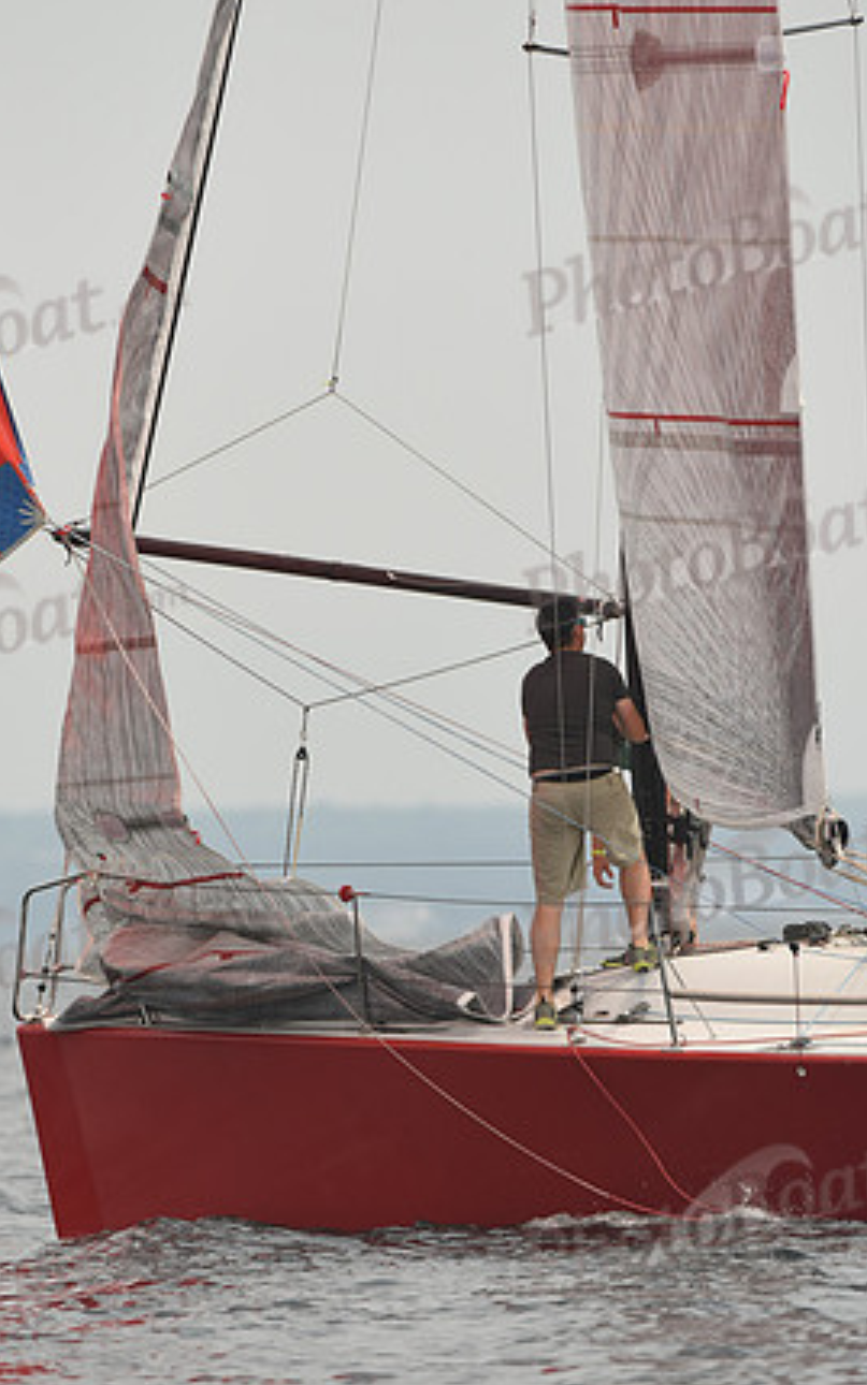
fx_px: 20779
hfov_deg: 2.4
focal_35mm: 550
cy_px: 763
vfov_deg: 3.8
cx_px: 356
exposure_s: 1/1000
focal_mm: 400
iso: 250
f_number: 5.6
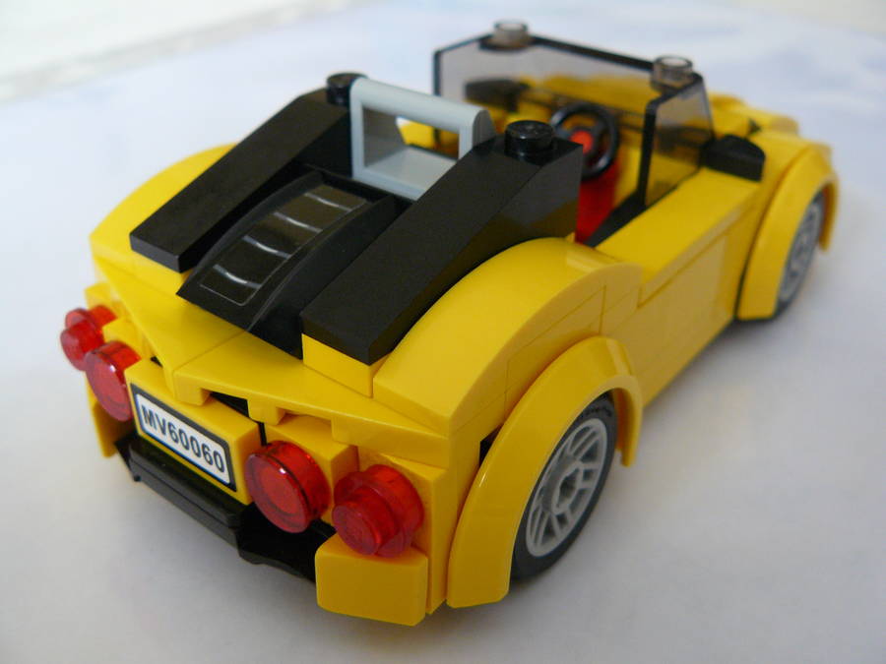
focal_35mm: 36
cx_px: 443
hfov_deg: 51.4
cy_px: 332
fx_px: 921
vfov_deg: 39.7
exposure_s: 1/8
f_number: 2.8
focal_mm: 6
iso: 200
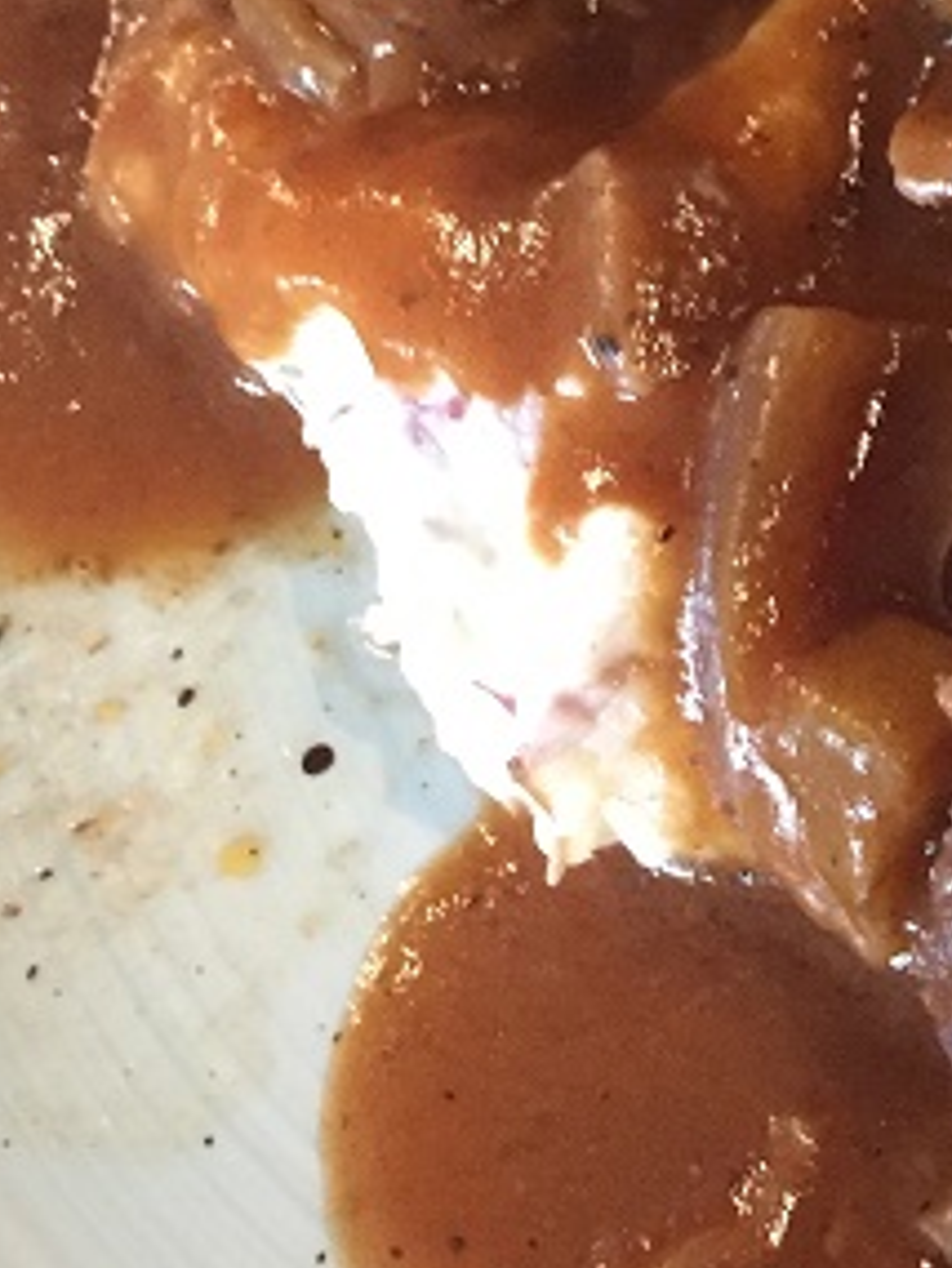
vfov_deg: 23.5
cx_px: 1174
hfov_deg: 16.9
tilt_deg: -61.3
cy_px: 596
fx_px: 3041
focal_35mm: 83
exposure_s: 1/15
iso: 320
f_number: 2.2
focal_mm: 4.15
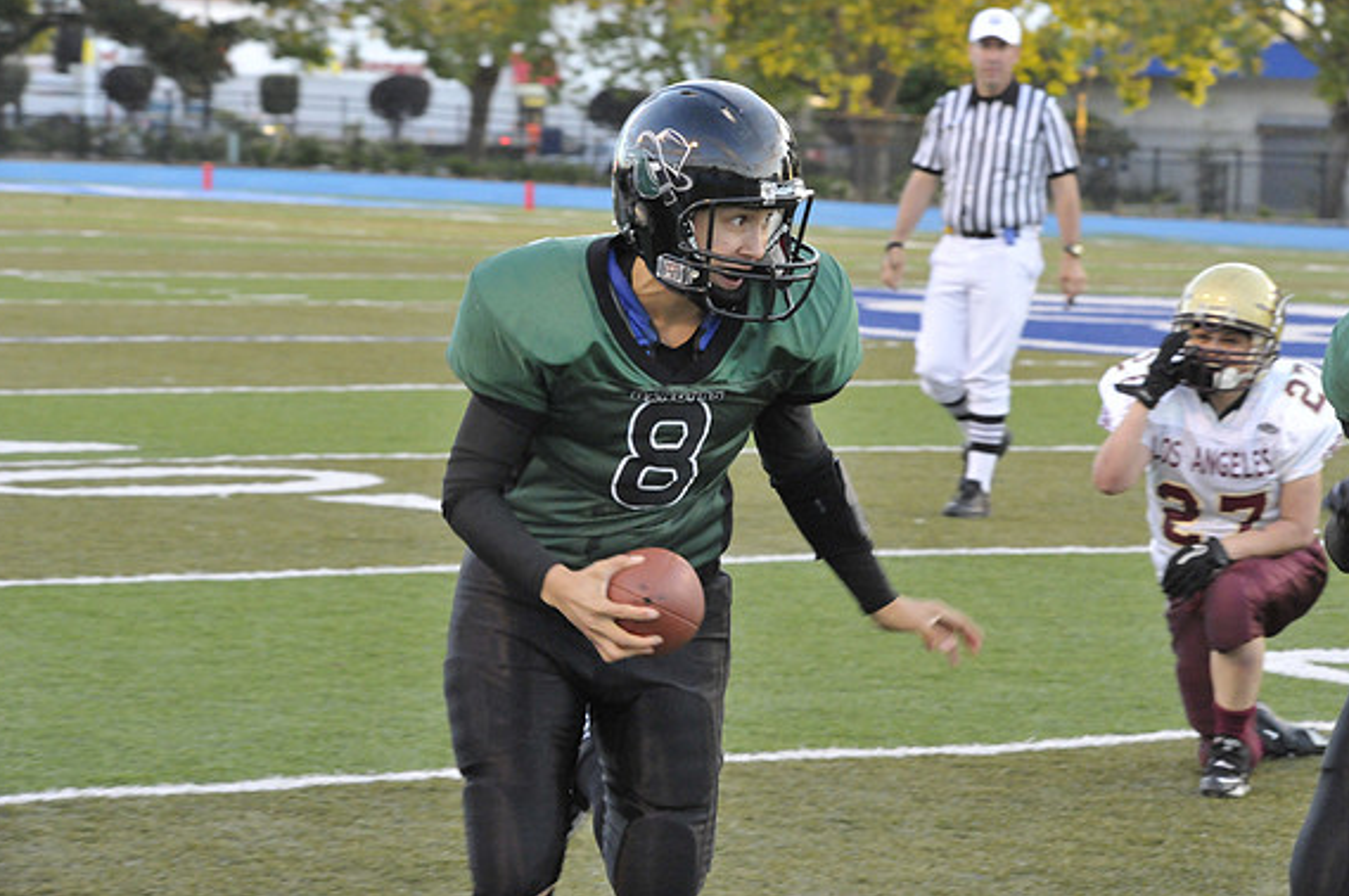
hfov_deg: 13.4
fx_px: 5727
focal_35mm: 153
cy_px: 448
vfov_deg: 8.9
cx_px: 673
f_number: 10
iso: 12800
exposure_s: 1/320
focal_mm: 150
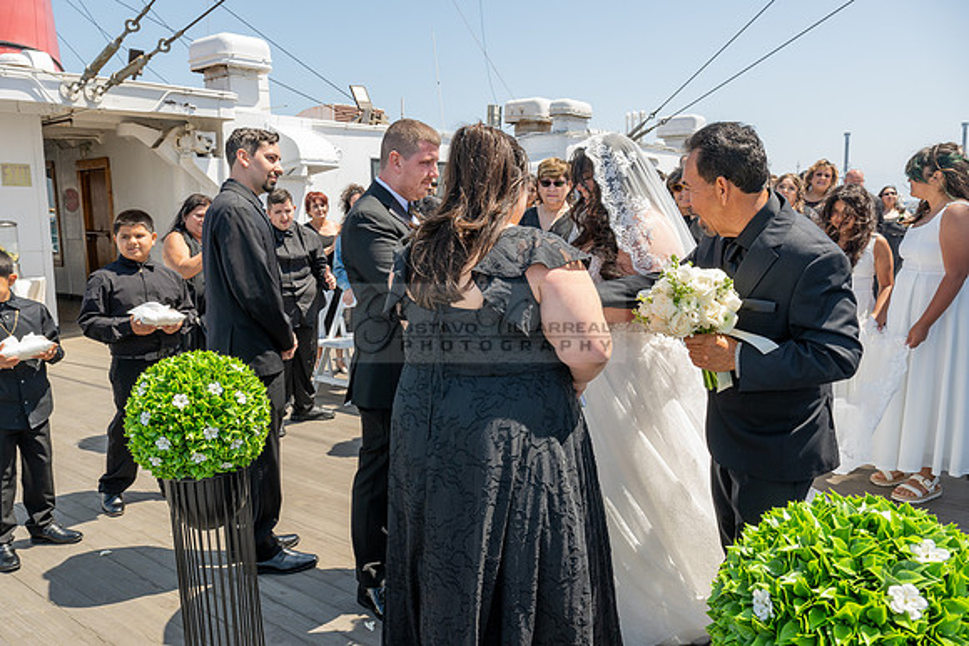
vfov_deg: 46.4
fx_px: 754
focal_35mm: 28
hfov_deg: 65.5
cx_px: 484
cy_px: 323
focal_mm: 28
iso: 200
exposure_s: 1/200
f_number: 9
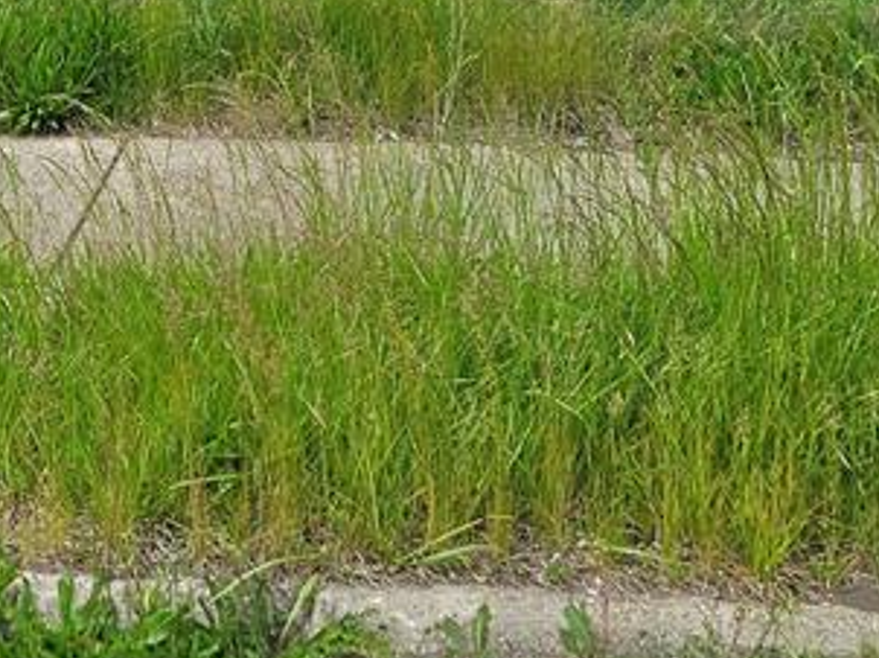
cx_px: 250
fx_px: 1979
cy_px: -181
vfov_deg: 17.7
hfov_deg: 24.8
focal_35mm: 78
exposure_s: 1/2066
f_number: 1.8
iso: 25
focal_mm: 5.4
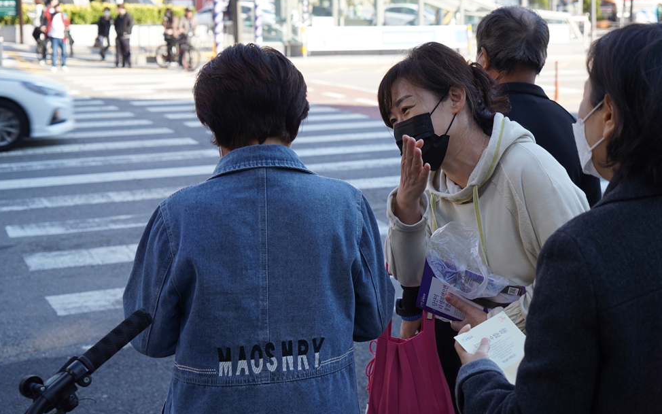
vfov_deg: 23.9
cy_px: 155
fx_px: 974
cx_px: 401
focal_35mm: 54
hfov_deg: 37.4
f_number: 4.5
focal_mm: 43
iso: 100
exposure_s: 1/125
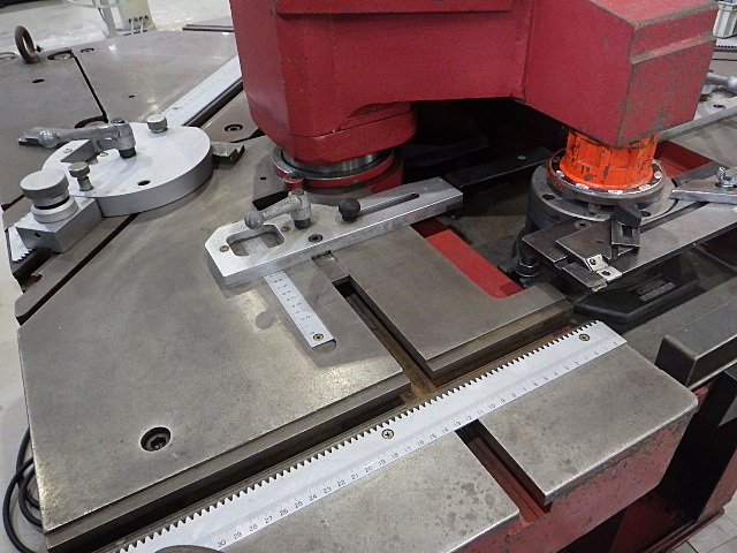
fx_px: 596
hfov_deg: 63.4
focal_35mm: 28
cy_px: 276
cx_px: 368
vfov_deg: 49.7
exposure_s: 1/45
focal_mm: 5
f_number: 3.5
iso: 640
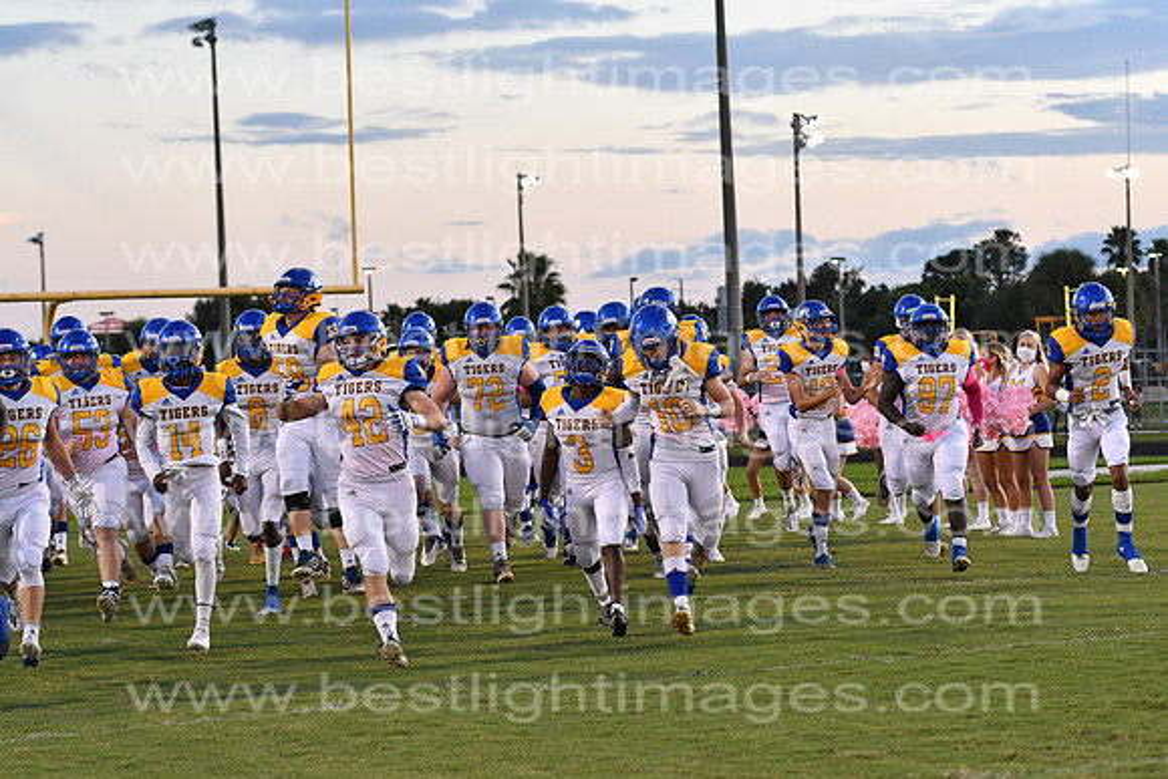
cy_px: 390
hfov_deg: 19.5
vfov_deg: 13.0
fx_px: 3407
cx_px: 584
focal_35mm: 105
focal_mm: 70
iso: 1600
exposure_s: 1/800
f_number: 4
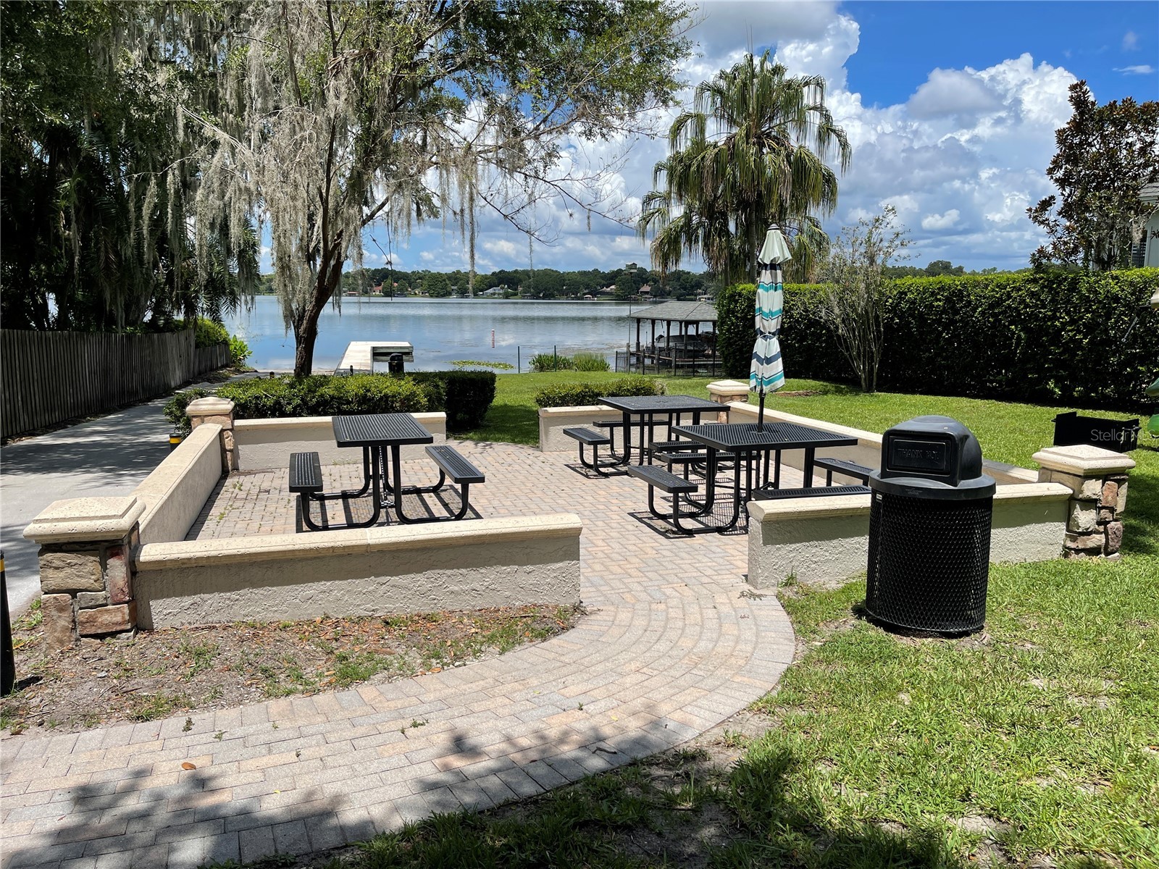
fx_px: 871
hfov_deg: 67.3
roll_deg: -0.6
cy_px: 434
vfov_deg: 53.1
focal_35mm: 26
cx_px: 580
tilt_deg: -10.8
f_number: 1.6
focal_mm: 5.1
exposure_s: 1/4717
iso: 32
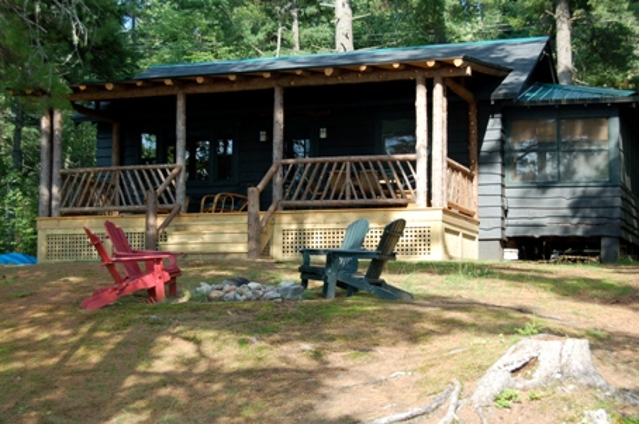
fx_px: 1196
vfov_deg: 20.1
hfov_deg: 29.9
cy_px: 212
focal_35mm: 68
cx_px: 320
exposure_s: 1/160
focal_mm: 45
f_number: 6.3
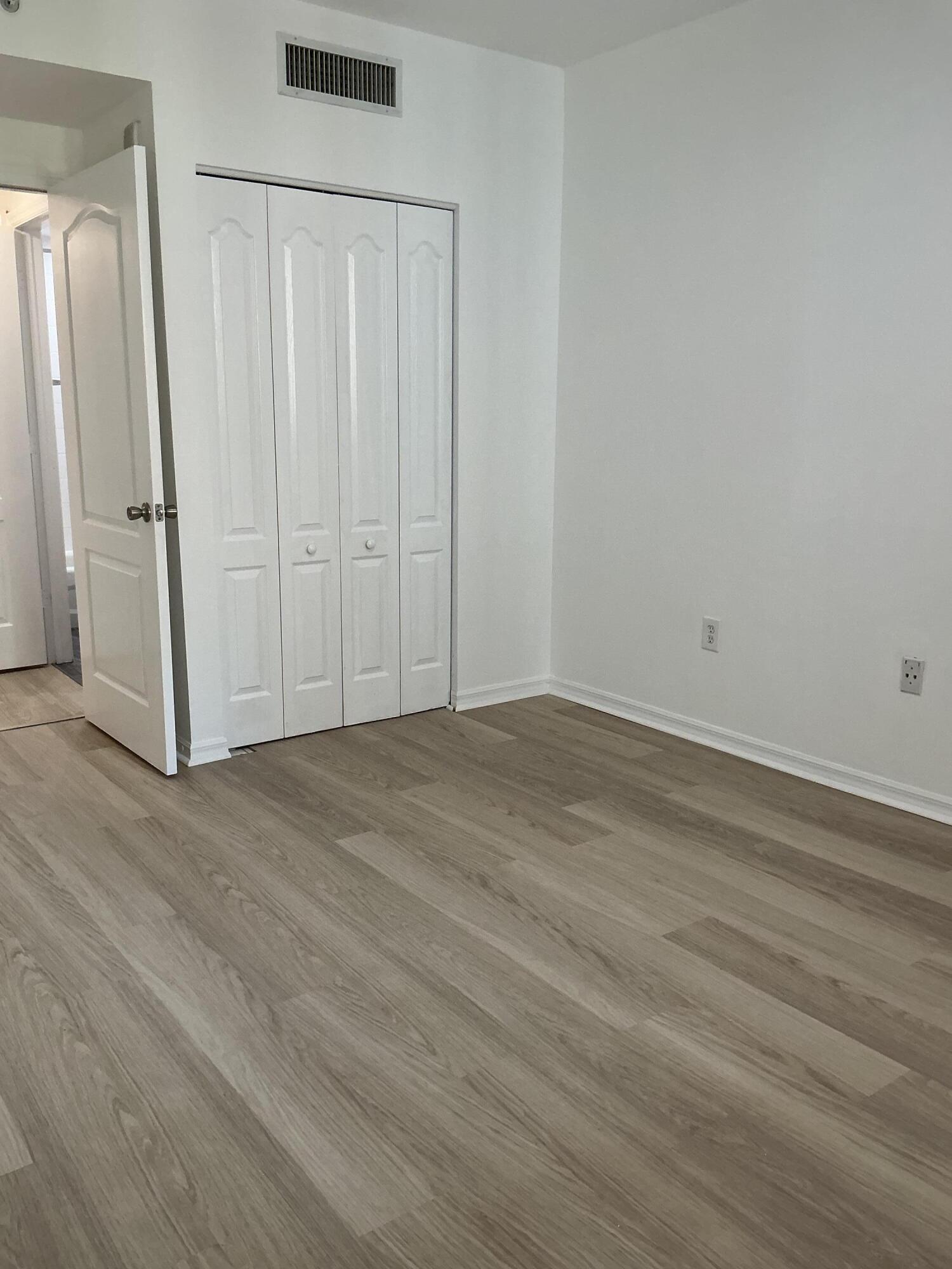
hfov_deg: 49.7
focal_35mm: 28
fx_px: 1027
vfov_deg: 63.4
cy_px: 634
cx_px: 476
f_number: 1.8
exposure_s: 1/60
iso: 64
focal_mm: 3
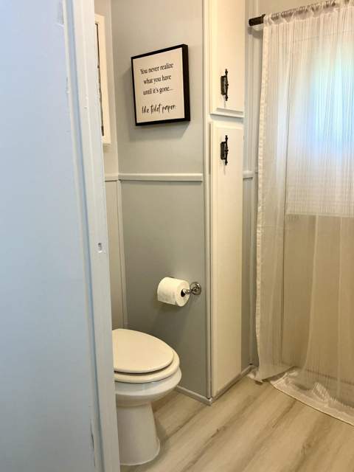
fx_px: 395
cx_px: 177
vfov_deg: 61.7
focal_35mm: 29
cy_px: 236
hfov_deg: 48.2
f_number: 1.8
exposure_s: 1/60
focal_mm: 3
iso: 64
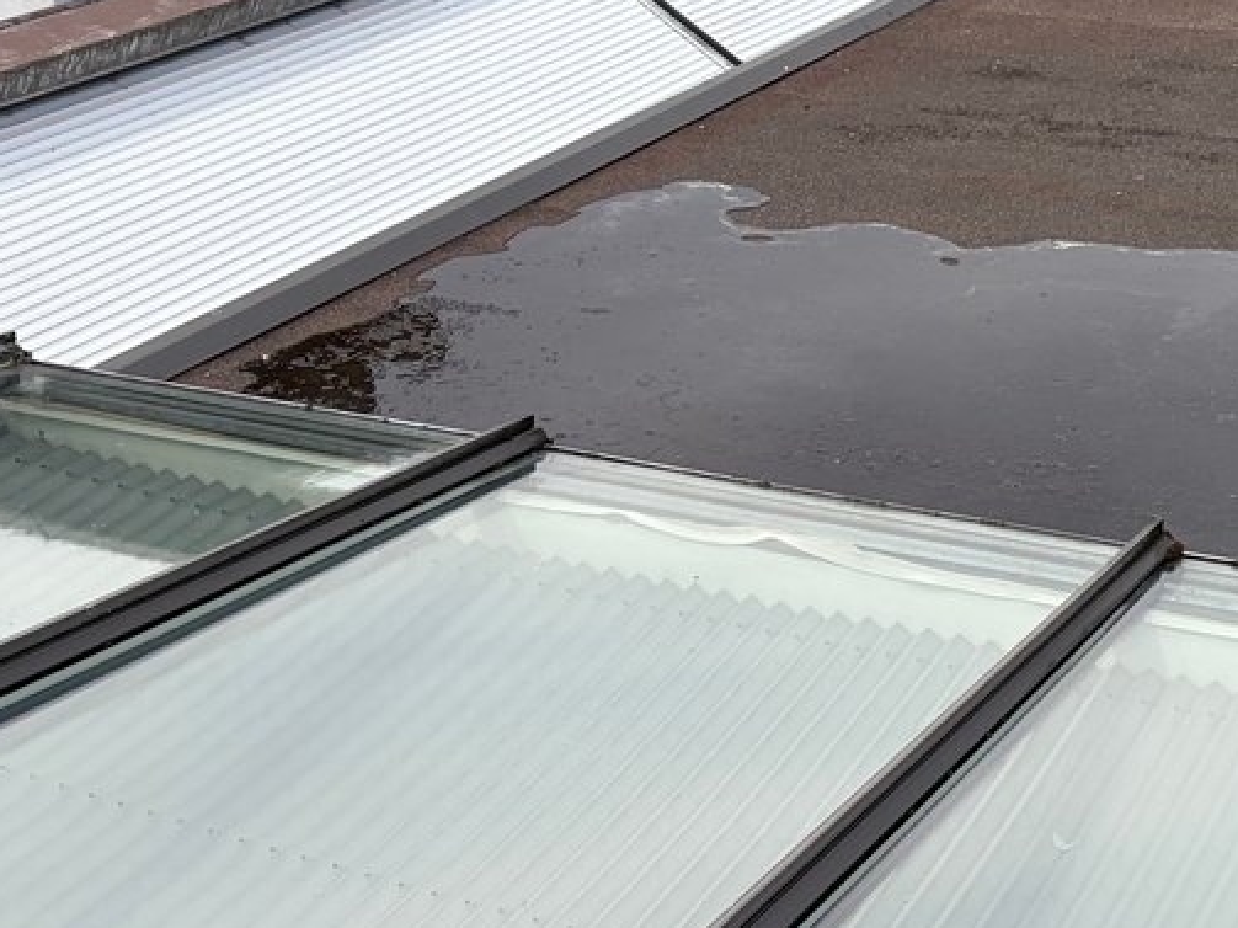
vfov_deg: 23.6
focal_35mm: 62
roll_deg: +1.6
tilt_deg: -24.5
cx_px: 994
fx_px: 2217
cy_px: 492
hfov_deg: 30.4
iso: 64
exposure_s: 1/4608
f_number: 1.6
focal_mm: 5.96
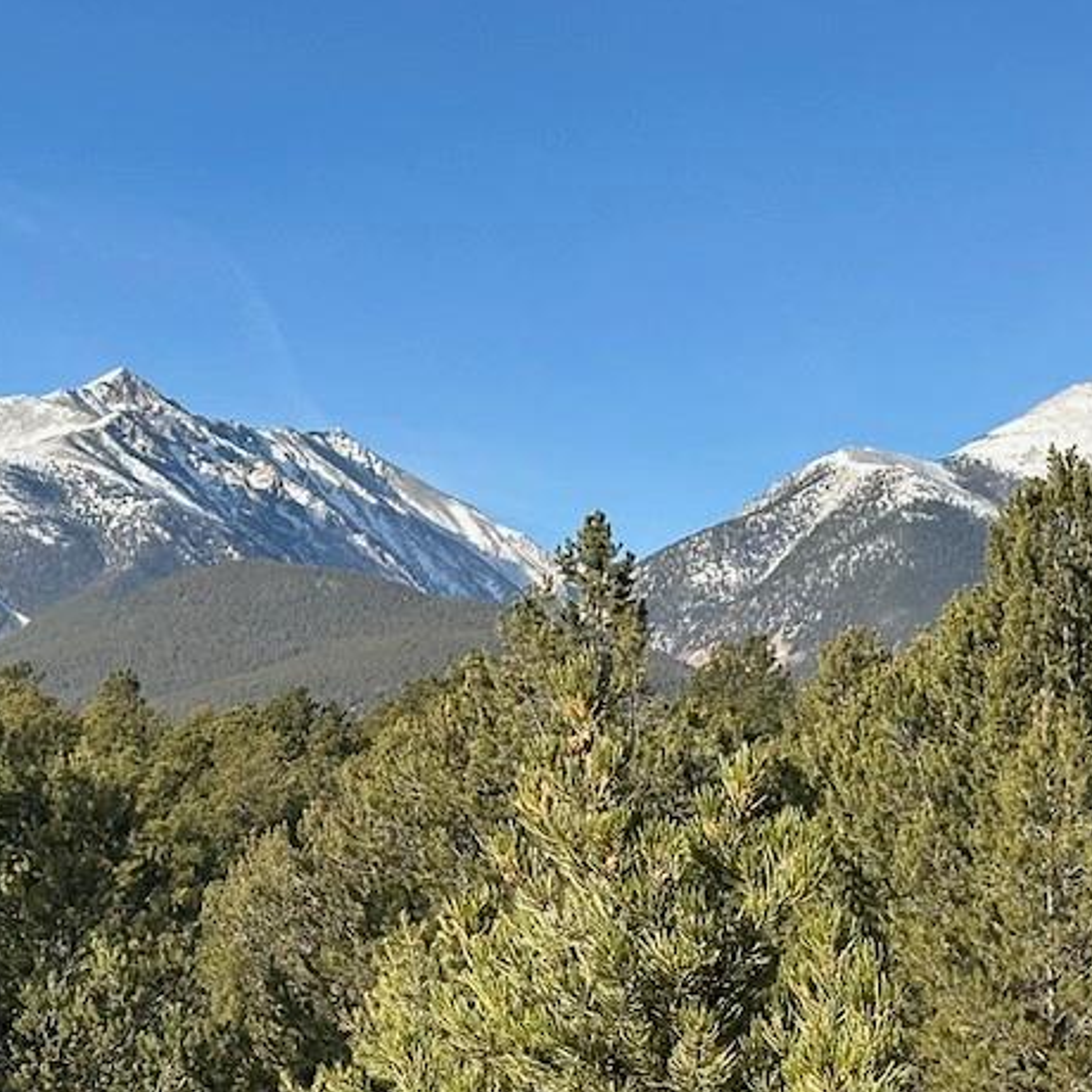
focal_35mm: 118
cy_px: 717
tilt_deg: +4.1
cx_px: 477
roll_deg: -0.7
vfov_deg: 14.8
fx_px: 4211
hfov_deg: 14.8
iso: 64
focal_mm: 6.86
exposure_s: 1/2732
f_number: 1.78
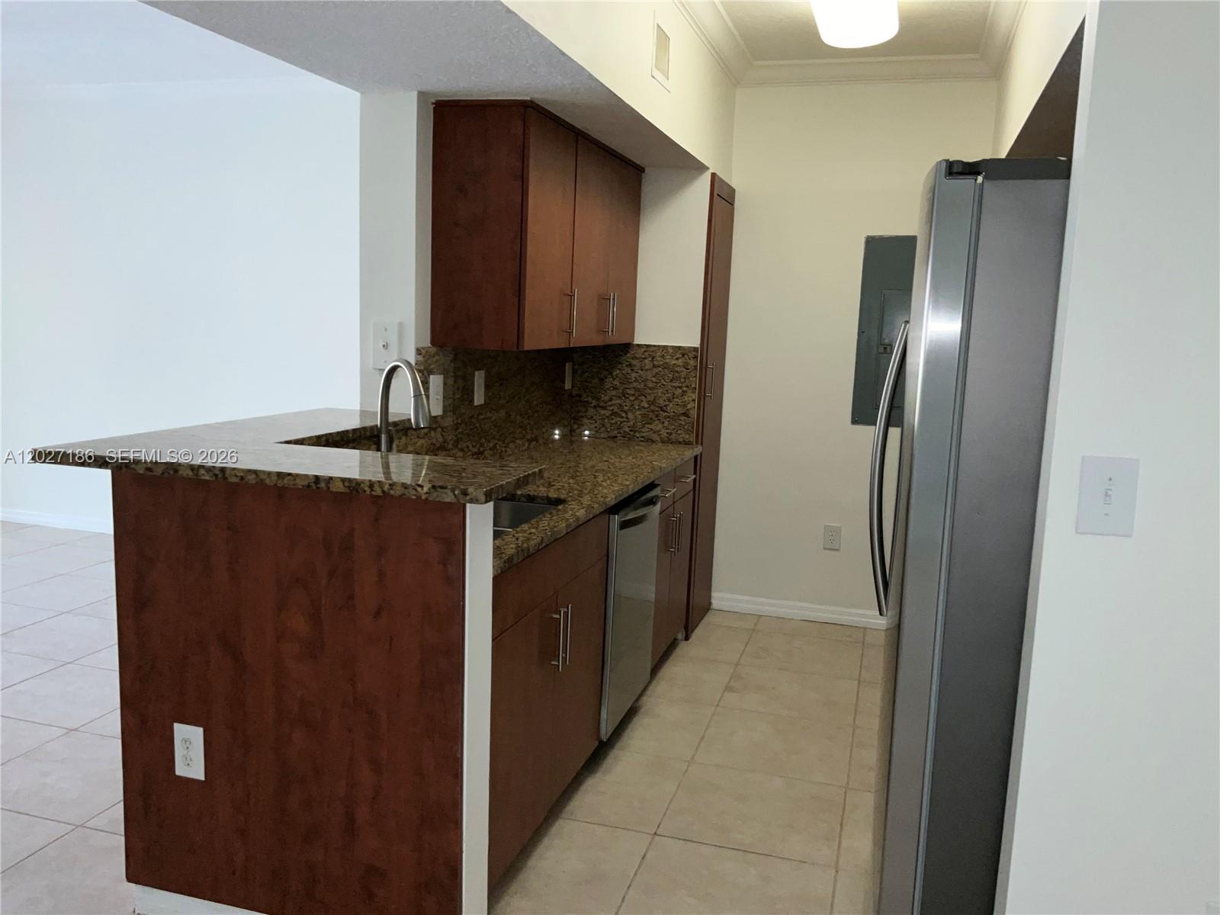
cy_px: 458
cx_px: 610
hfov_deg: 61.7
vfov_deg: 48.2
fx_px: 1022
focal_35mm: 29
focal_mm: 3
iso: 50
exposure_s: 1/60
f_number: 1.8
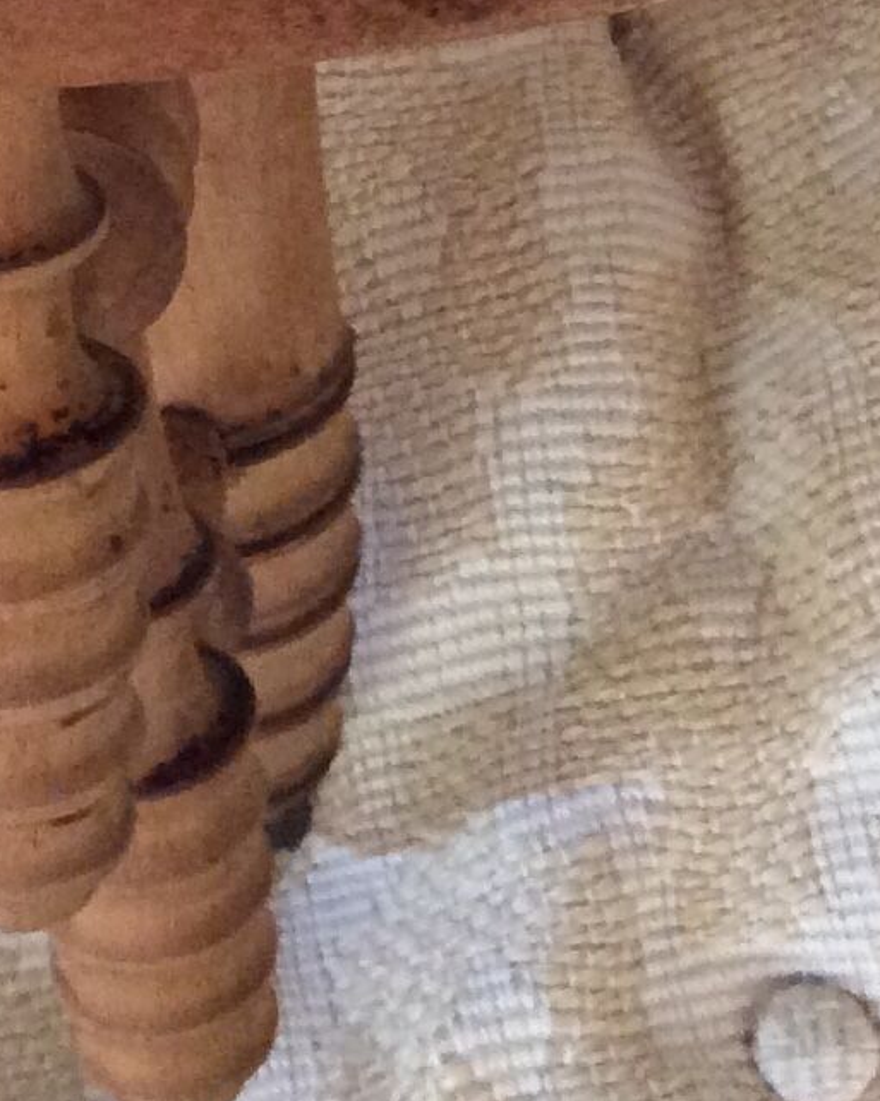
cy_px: -305
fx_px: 4105
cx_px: 208
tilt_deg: -72.0
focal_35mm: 126
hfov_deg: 12.2
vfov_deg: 14.7
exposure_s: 1/25
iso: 200
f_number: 2.4
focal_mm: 3.3
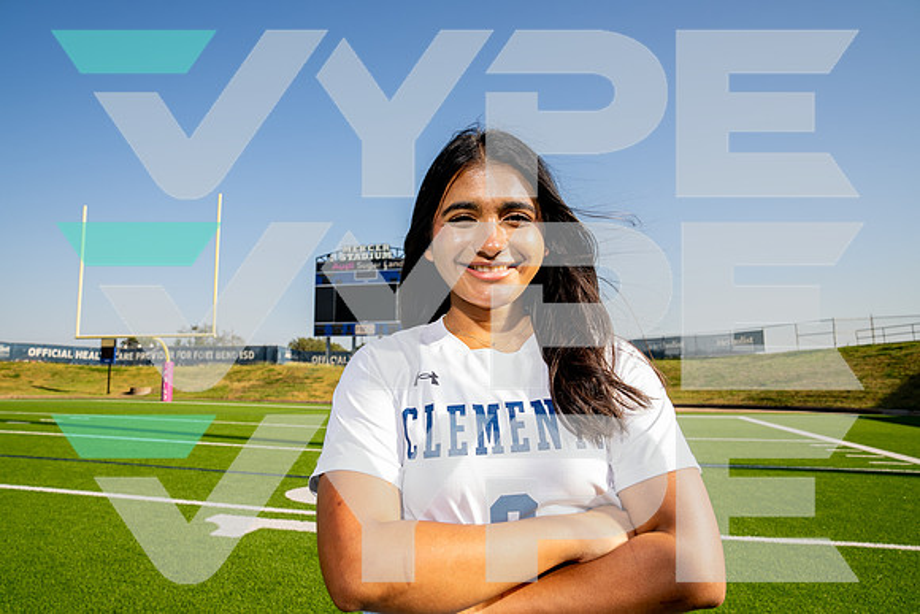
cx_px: 460
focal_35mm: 24
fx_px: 613
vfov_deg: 53.2
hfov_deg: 73.7
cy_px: 307
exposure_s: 1/125
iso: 50
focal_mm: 24
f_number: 7.1
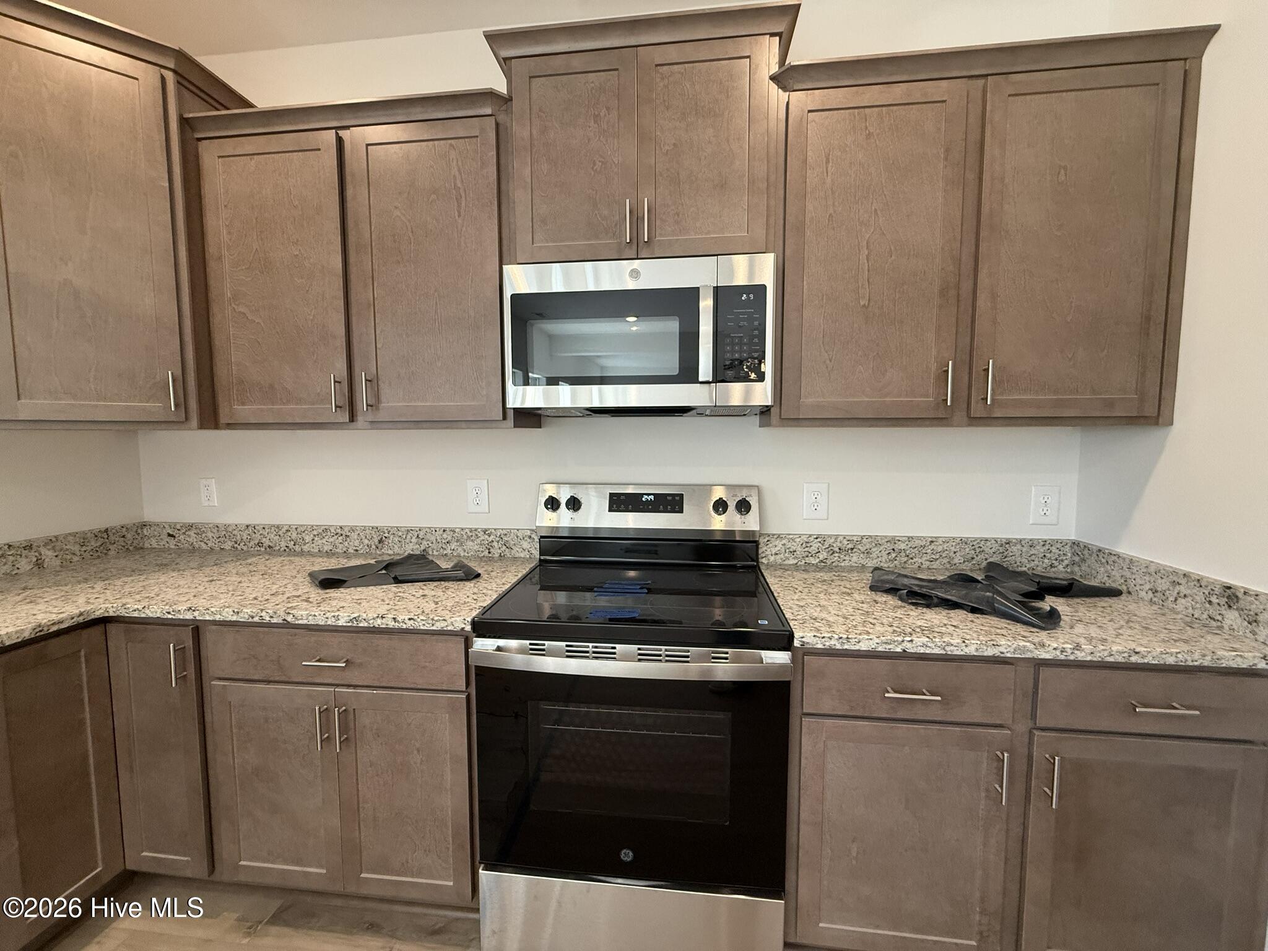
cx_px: 634
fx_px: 513
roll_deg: +0.4
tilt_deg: -4.3
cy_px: 476
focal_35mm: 14
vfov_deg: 85.7
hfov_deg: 102.1
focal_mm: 2.22
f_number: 2.2
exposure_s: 1/120
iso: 250
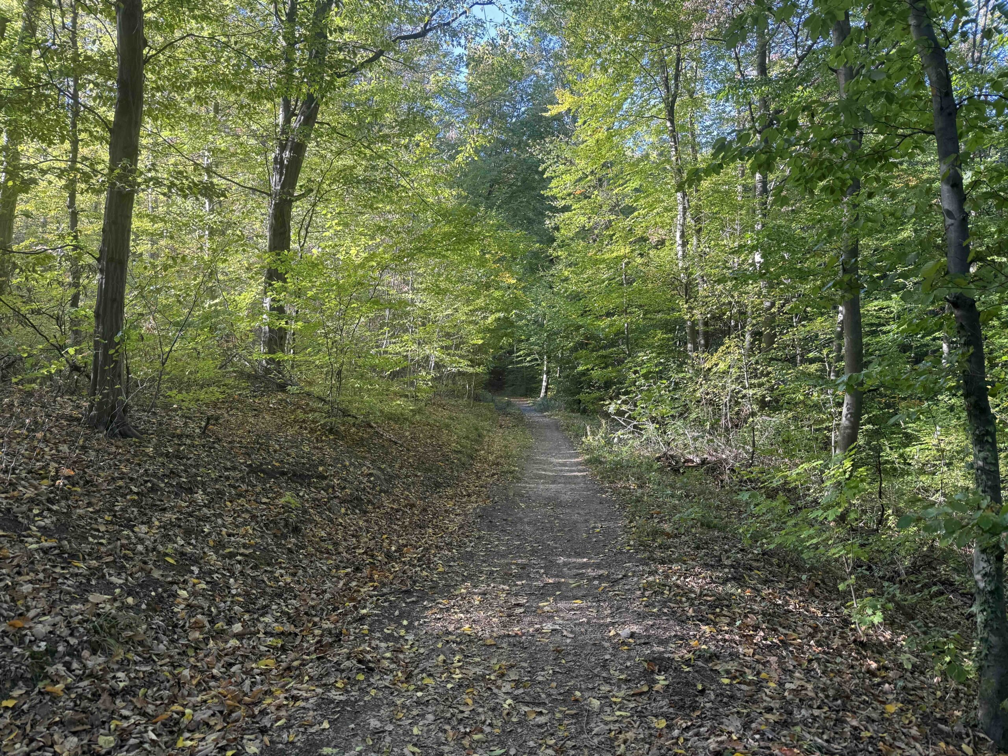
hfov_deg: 71.6
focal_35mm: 24
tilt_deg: +0.0
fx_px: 699
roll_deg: +2.4
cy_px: 378
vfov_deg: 56.8
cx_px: 504
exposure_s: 1/121
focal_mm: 6.76
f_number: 1.78
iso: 80
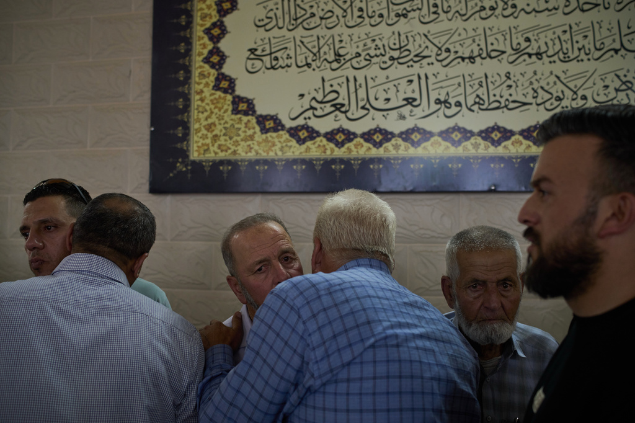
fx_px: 617
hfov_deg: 54.4
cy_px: 212
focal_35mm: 35
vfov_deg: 37.8
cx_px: 318
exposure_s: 1/500
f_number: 2.8
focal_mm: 35
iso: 1000
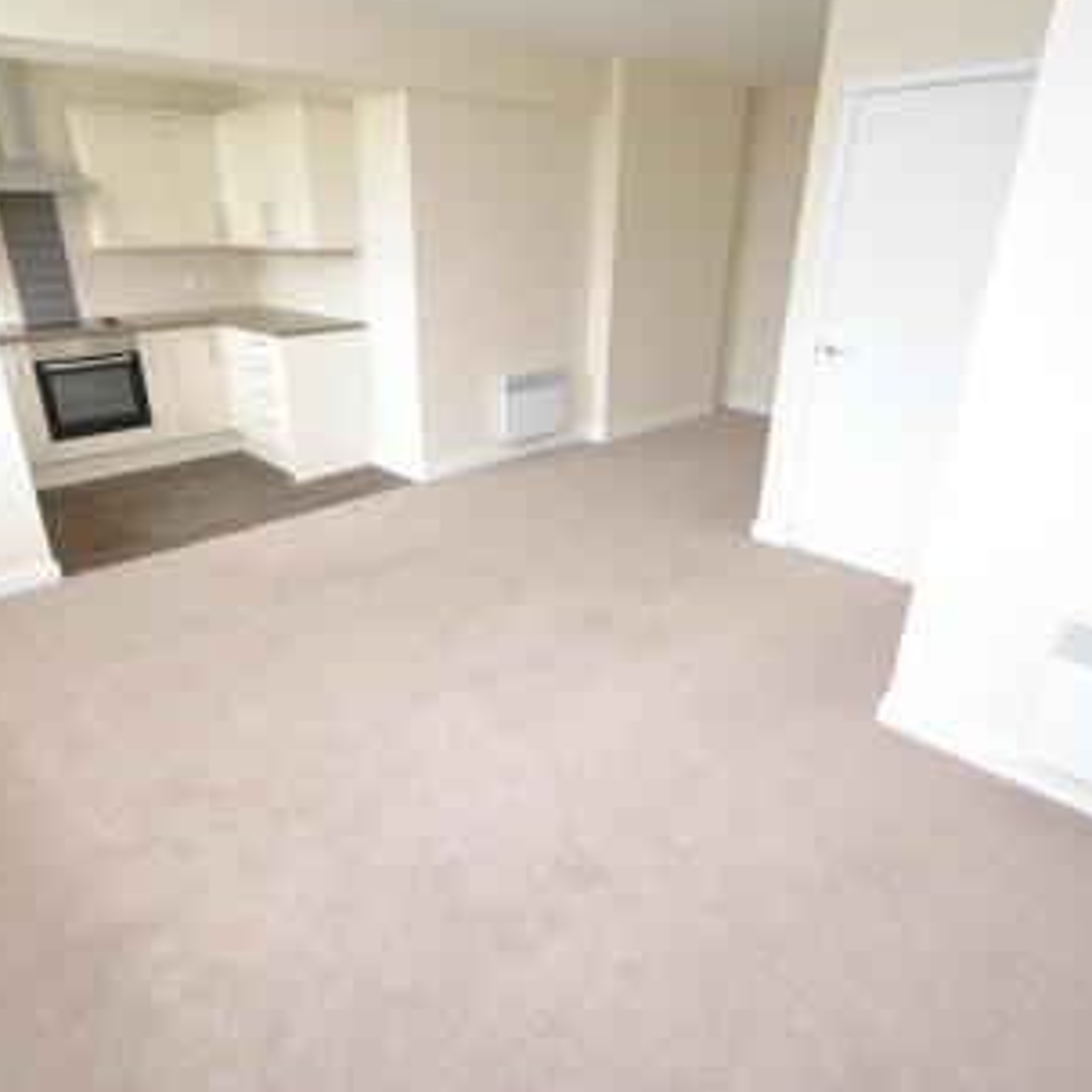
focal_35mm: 20
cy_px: 542
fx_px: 714
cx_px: 490
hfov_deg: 74.6
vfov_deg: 74.8
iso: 1600
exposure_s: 1/60
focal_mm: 10
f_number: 8
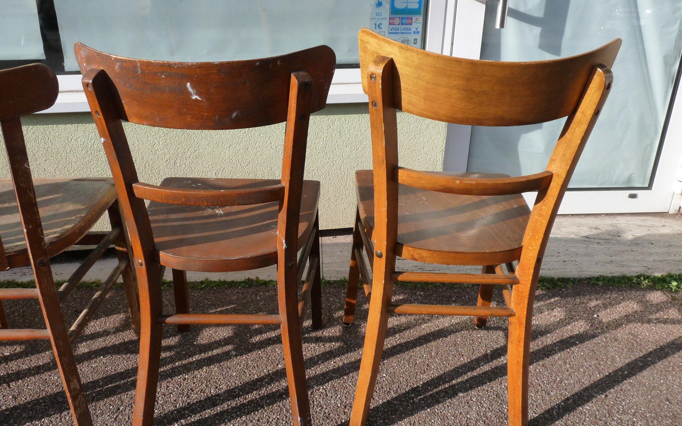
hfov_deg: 64.6
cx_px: 345
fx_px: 539
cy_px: 215
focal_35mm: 29
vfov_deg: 43.1
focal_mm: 4.8
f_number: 5.6
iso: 160
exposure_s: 1/400
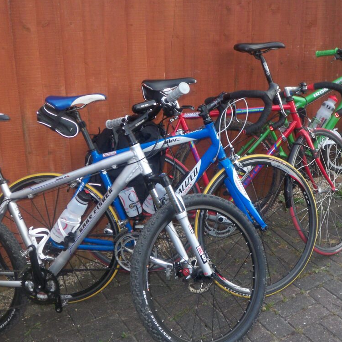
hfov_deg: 36.0
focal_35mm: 47
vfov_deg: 36.1
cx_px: 201
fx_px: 525
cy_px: 170
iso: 125
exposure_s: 1/60
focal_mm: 6.4
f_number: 3.9
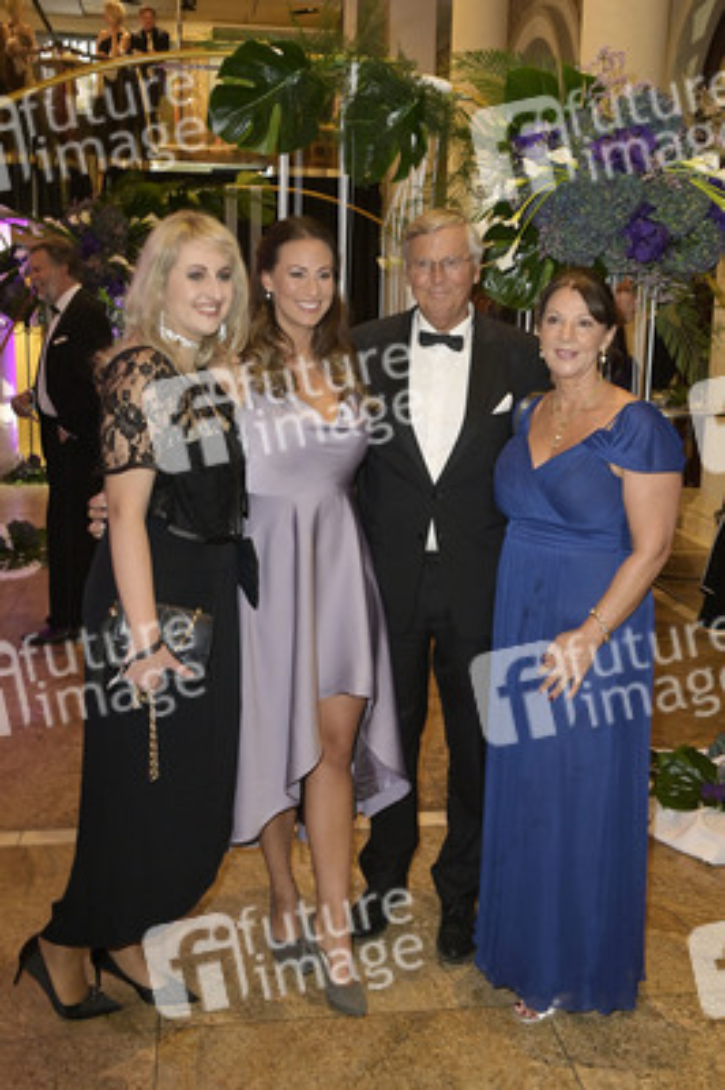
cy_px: 545
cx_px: 362
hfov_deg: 35.0
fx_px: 1150
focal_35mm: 38
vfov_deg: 50.7
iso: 2500
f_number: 5.6
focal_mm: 38
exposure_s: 1/60
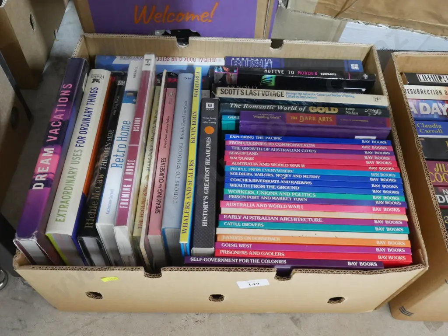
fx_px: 440
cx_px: 224
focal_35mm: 34
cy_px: 168
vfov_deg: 41.8
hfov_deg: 54.0
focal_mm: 17
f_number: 10
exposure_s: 1/10
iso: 3200
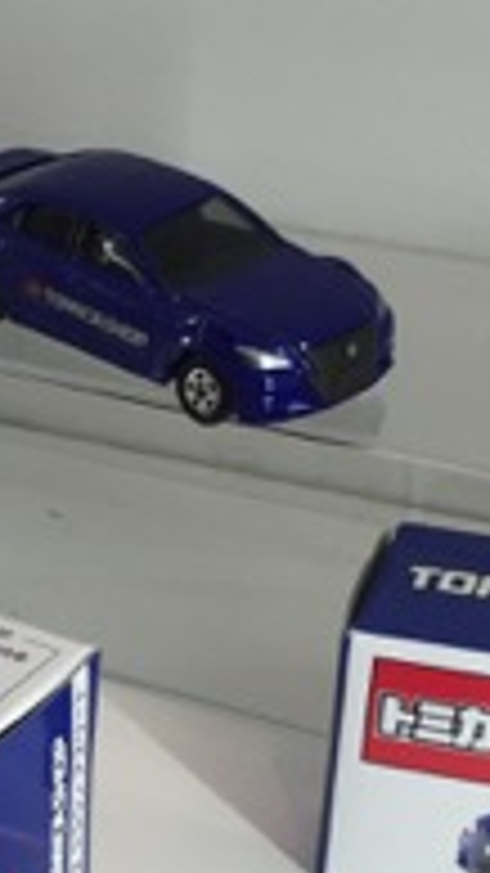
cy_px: 760
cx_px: -575
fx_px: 2404
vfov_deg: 20.2
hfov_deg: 10.4
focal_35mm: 104
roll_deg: +8.3
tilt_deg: -32.0
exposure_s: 1/100
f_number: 2.2
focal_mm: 4.15
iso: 32
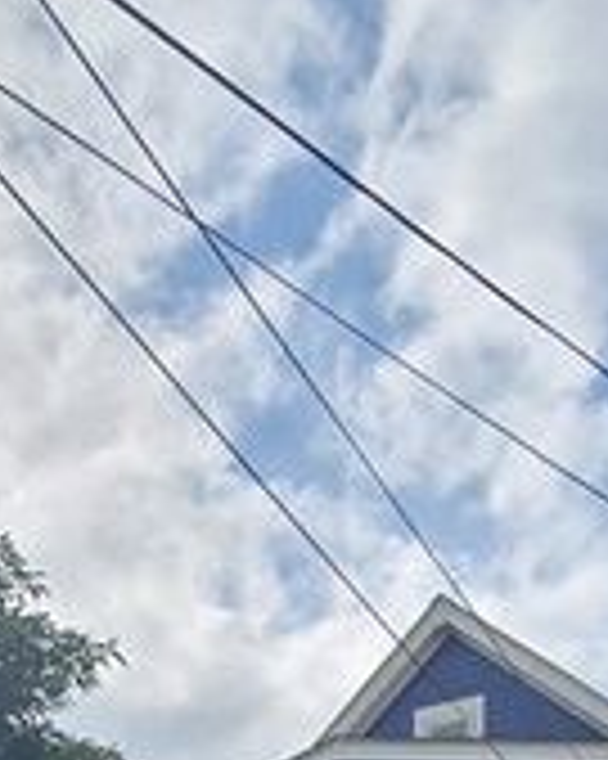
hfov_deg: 30.1
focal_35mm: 50
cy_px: 983
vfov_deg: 30.0
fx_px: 1126
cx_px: 378
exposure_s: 1/3409
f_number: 2.2
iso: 50
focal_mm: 2.2
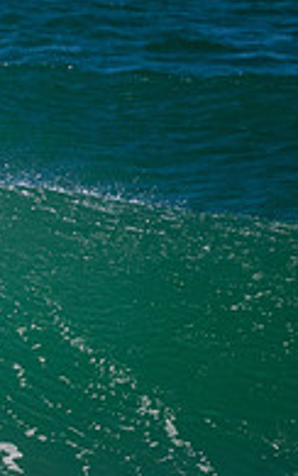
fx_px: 27528
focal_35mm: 2120
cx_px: -335
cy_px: 404
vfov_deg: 1.0
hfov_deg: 0.6
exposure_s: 1/2000
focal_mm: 700
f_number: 11
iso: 1400
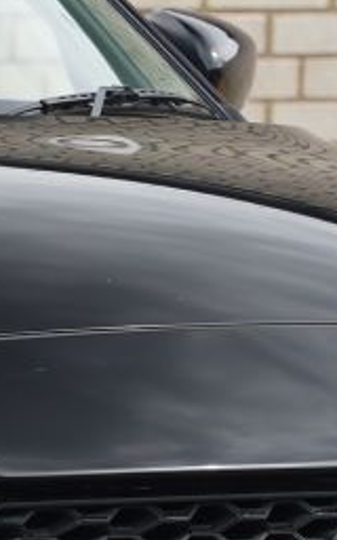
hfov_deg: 2.9
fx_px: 6554
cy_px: 331
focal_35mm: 446
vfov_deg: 4.7
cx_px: -482
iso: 125
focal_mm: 70
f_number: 4
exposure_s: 1/160
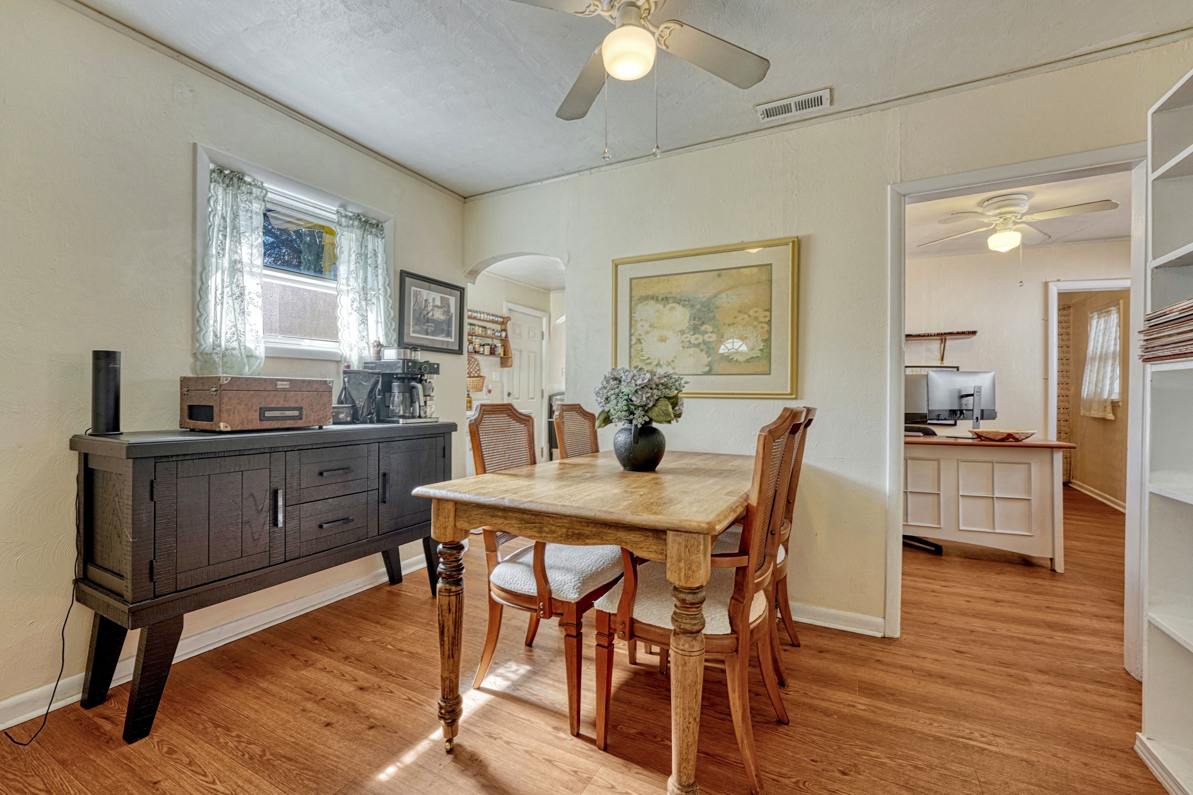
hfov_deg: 104.3
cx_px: 596
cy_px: 398
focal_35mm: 14
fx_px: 464
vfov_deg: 81.2
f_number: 8
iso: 400
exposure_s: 1/10
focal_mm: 14
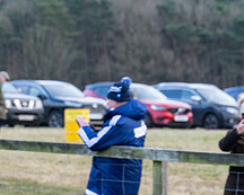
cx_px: -73
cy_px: 162
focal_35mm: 381
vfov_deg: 4.1
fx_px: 2753
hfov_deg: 5.1
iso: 1000
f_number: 4
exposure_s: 1/400
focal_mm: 87
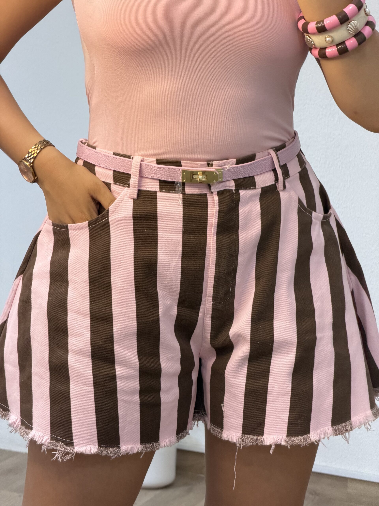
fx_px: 1460
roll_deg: -2.4
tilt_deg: -27.9
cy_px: 253
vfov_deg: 19.6
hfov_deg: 14.8
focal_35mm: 100
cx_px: 190
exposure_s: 1/115
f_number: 2.8
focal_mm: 16.89
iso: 320
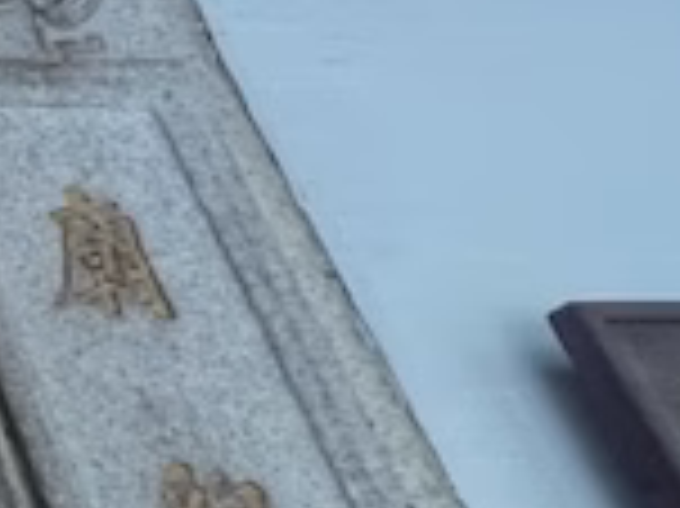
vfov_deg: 21.3
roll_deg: +1.6
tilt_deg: +31.2
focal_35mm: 69
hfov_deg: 14.9
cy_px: 301
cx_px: -982
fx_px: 1354
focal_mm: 1.57
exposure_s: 1/50
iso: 250
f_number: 1.8
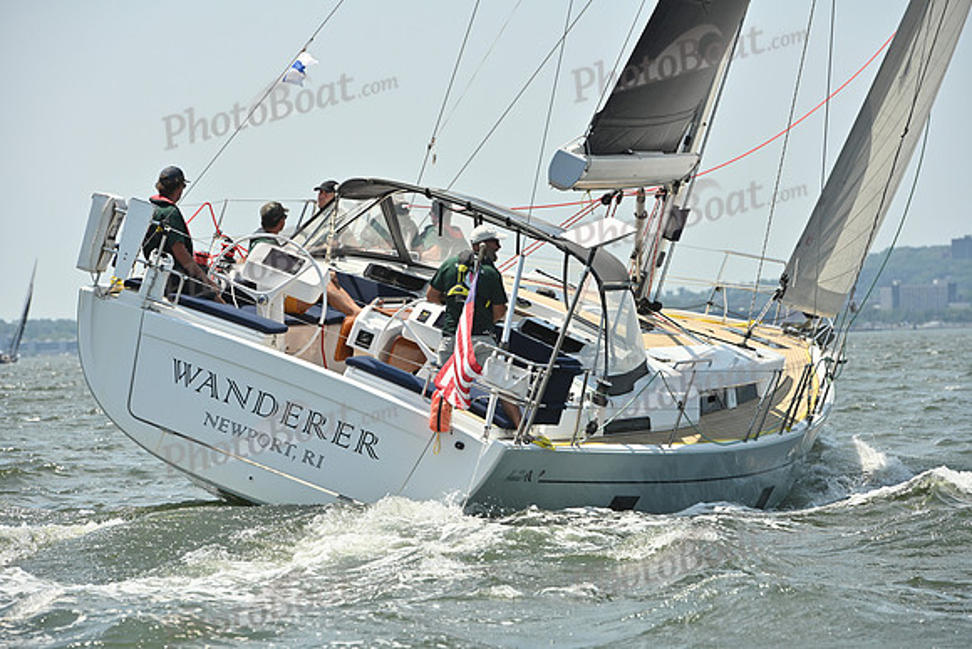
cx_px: 486
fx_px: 5131
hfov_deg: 10.8
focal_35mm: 190
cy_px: 324
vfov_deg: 7.2
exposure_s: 1/1250
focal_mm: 190
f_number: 10
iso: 320
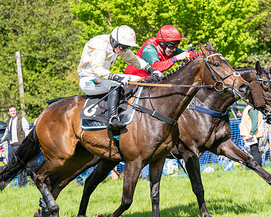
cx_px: 206
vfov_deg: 9.8
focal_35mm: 157
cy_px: 152
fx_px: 1260
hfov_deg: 12.2
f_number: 4
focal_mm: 98
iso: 400
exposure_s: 1/2500
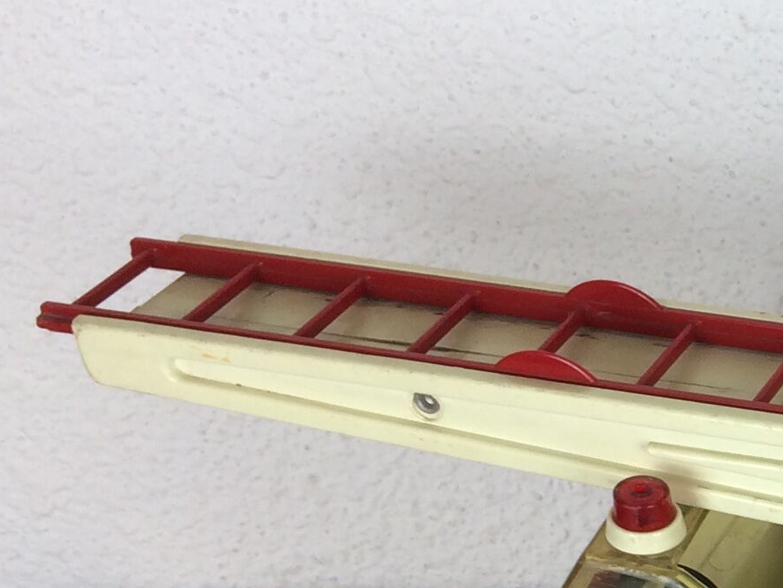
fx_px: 2398
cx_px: 1342
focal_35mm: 106
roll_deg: -3.6
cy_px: 758
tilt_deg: -37.1
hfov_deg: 16.1
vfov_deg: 13.5
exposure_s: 1/50
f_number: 2.2
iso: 32
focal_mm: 4.15
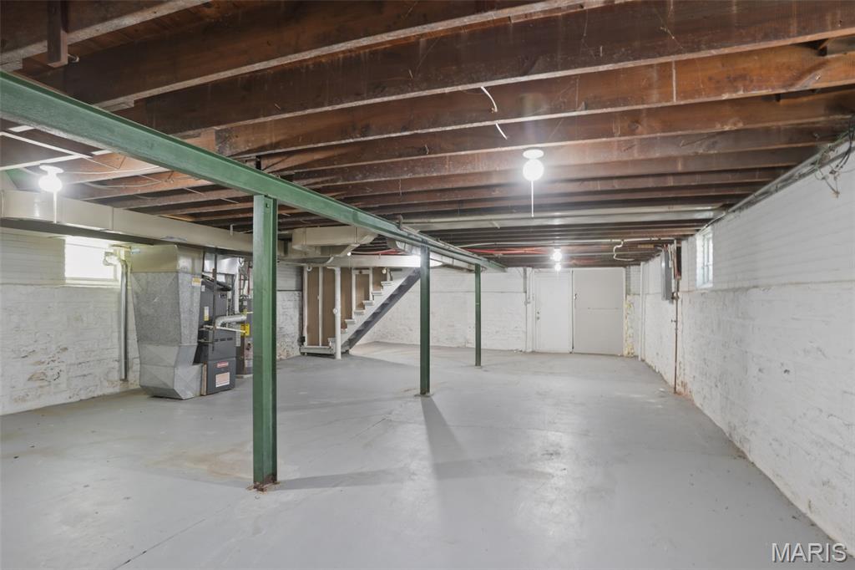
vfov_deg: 67.3
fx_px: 427
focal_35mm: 18
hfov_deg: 90.0
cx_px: 428
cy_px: 285
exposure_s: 1/1.25
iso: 320
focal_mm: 18
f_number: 8
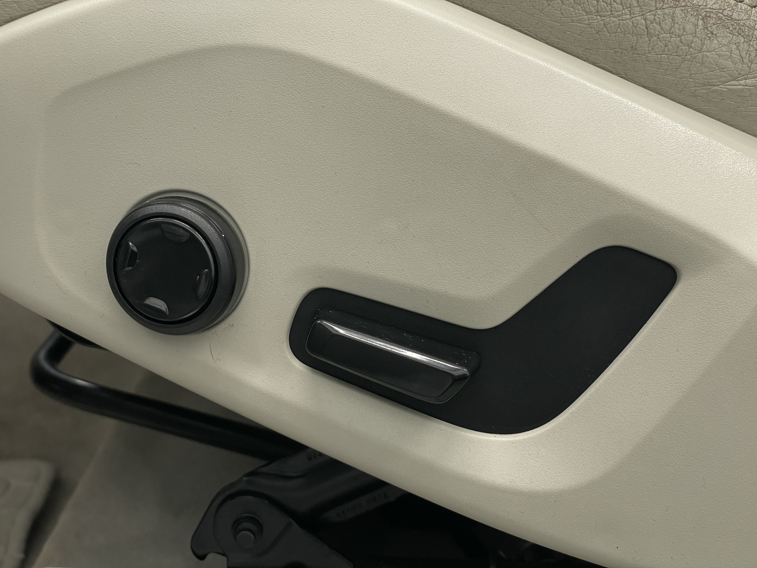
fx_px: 1137
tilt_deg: -14.9
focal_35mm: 52
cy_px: 284
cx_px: 378
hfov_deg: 36.8
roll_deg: +0.0
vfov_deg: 28.0
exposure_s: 1/50
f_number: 2
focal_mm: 6
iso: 100
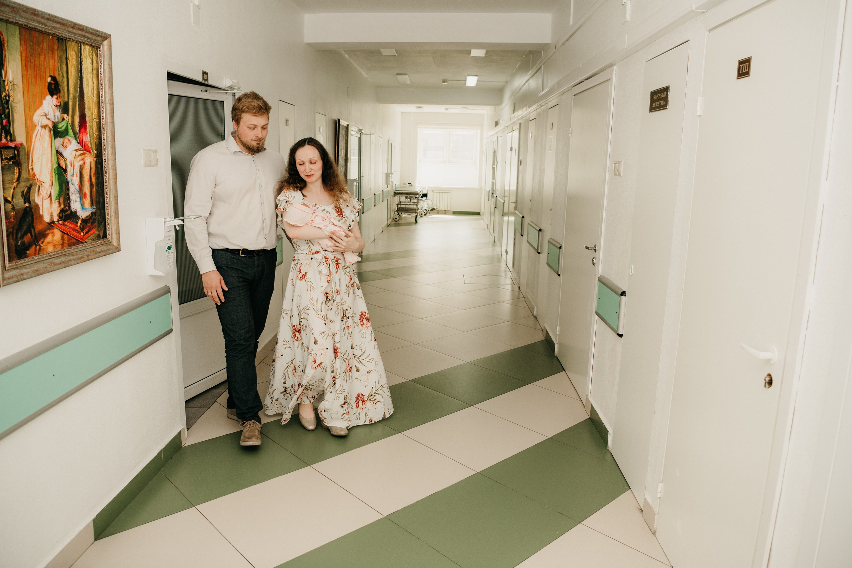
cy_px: 284
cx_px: 426
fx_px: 599
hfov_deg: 70.9
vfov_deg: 50.8
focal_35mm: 25
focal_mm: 24
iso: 320
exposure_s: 1/160
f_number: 4
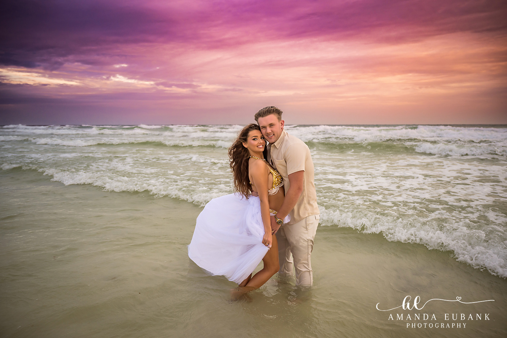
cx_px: 254
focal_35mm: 26
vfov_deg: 48.7
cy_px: 169
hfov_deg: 68.4
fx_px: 373
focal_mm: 26.5
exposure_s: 1/500
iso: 320
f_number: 2.8
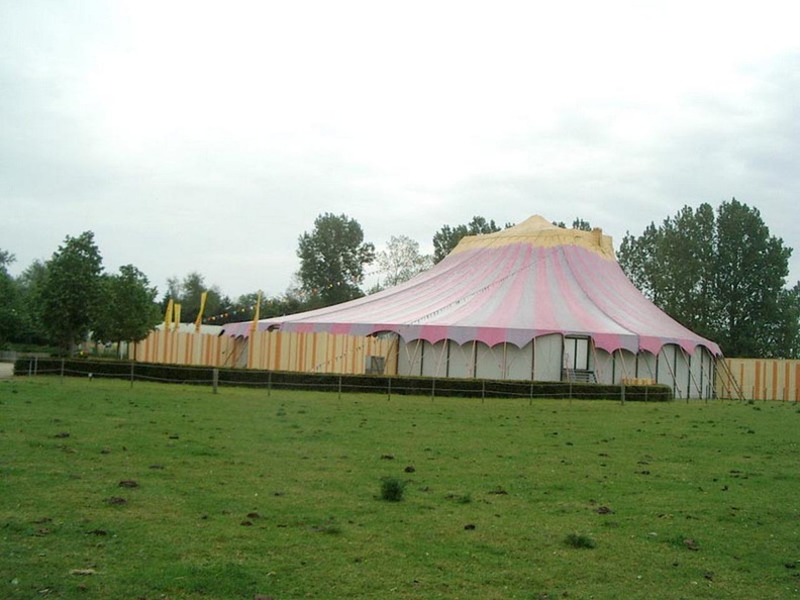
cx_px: 400
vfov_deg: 37.7
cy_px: 300
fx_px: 878
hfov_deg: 49.0
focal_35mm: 38
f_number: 4.8
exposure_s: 1/640
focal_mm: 5.8
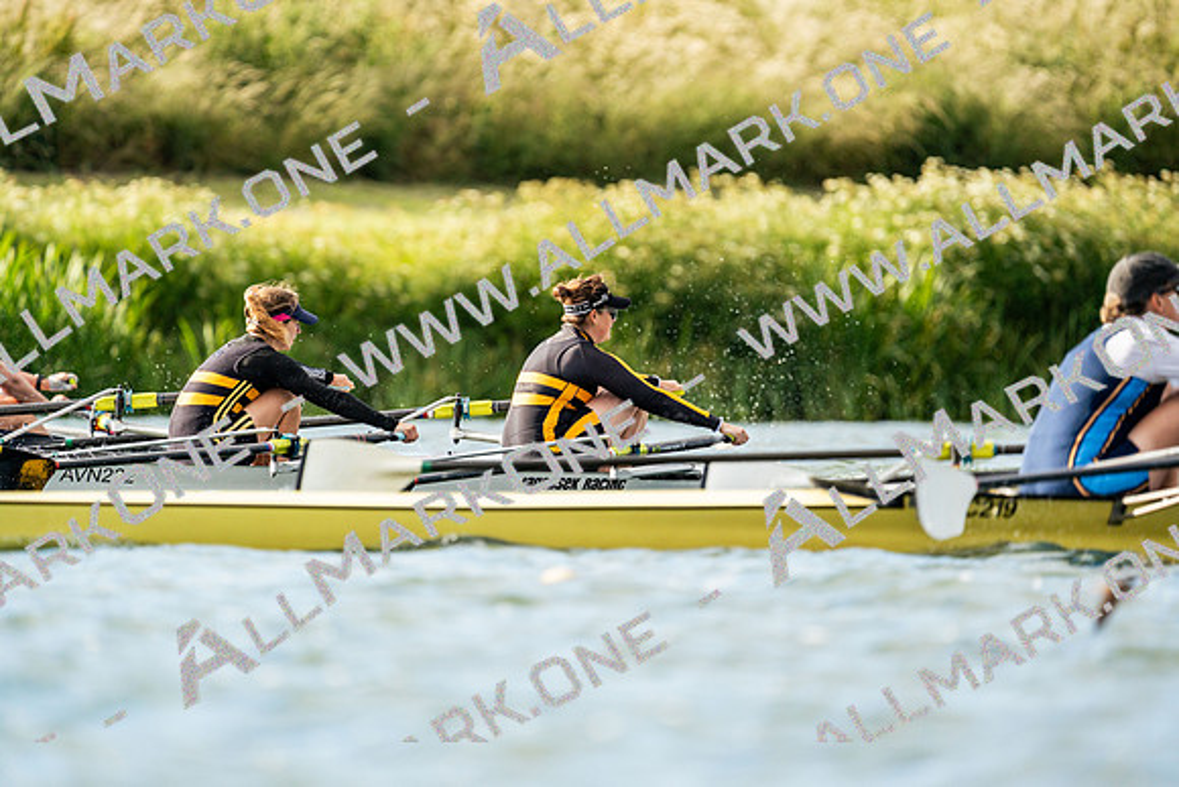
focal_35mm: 600
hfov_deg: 3.4
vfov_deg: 2.3
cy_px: 394
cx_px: 590
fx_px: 19654
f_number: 6.3
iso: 500
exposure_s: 1/2000
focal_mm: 600
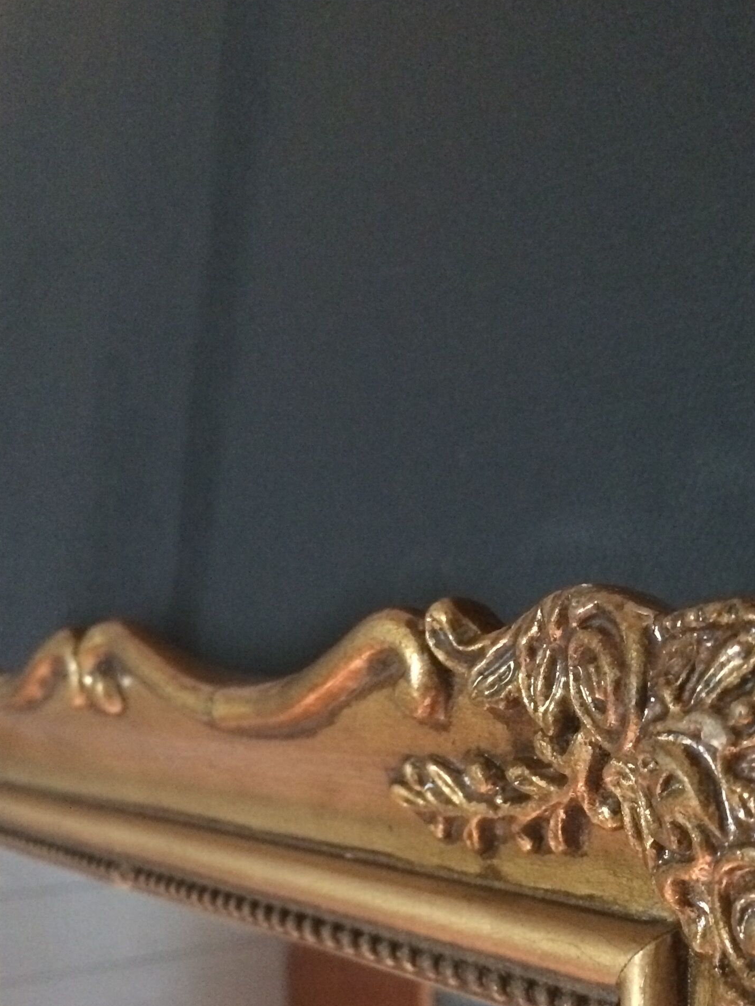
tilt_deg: +1.3
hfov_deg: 29.1
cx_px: 444
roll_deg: -2.9
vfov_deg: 37.8
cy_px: 656
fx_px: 1454
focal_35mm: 50
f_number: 2.2
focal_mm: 4.15
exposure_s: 1/17
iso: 640
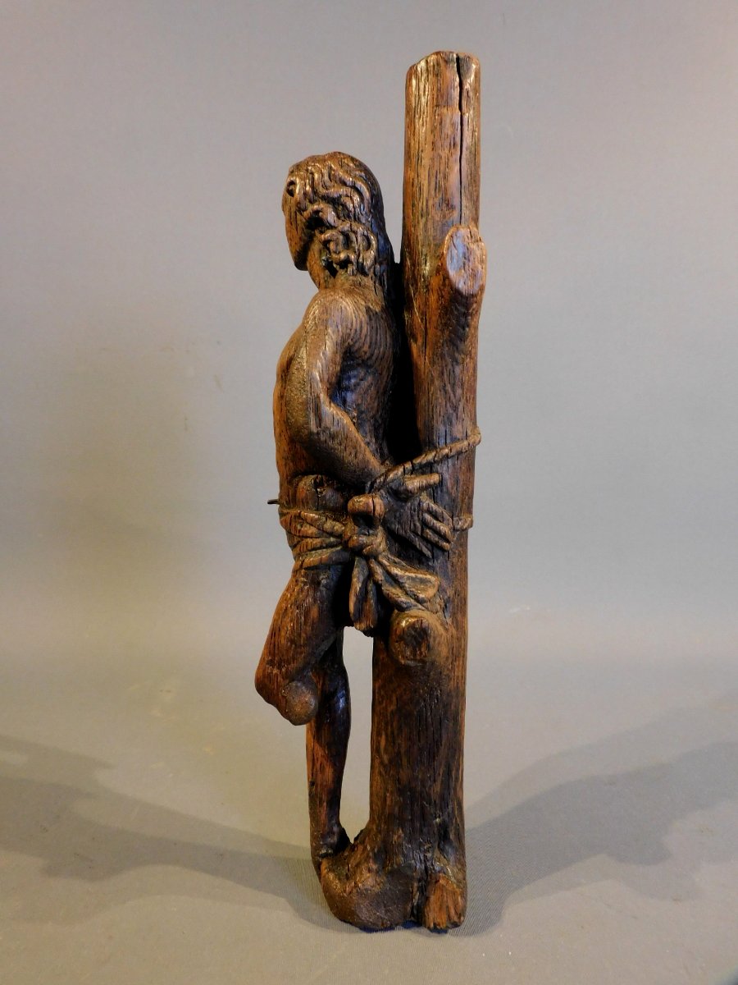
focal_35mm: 24
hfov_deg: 56.8
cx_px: 369
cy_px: 492
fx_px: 682
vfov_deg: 71.6
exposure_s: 1/30
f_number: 3.3
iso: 320
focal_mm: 4.3
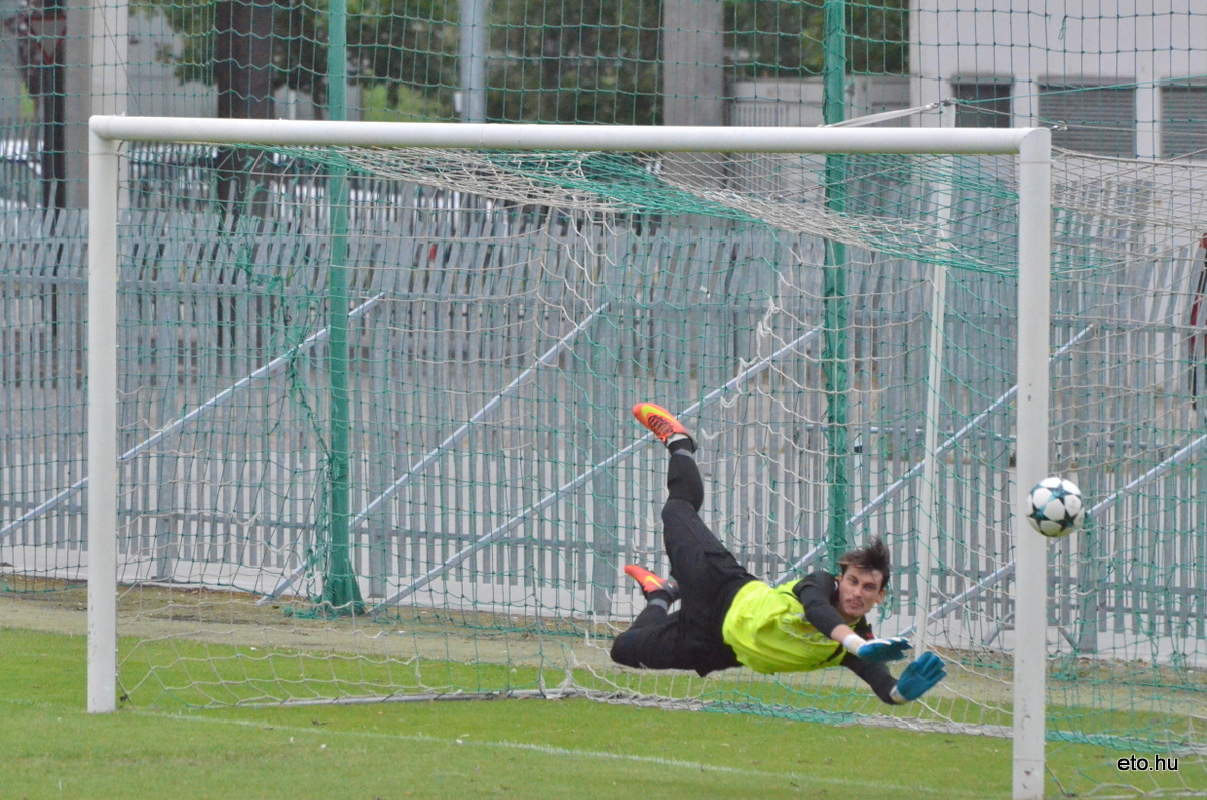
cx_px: 604
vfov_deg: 3.4
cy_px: 400
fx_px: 13552
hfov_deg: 5.1
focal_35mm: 405
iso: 6400
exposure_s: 1/3200
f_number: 7.1
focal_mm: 270
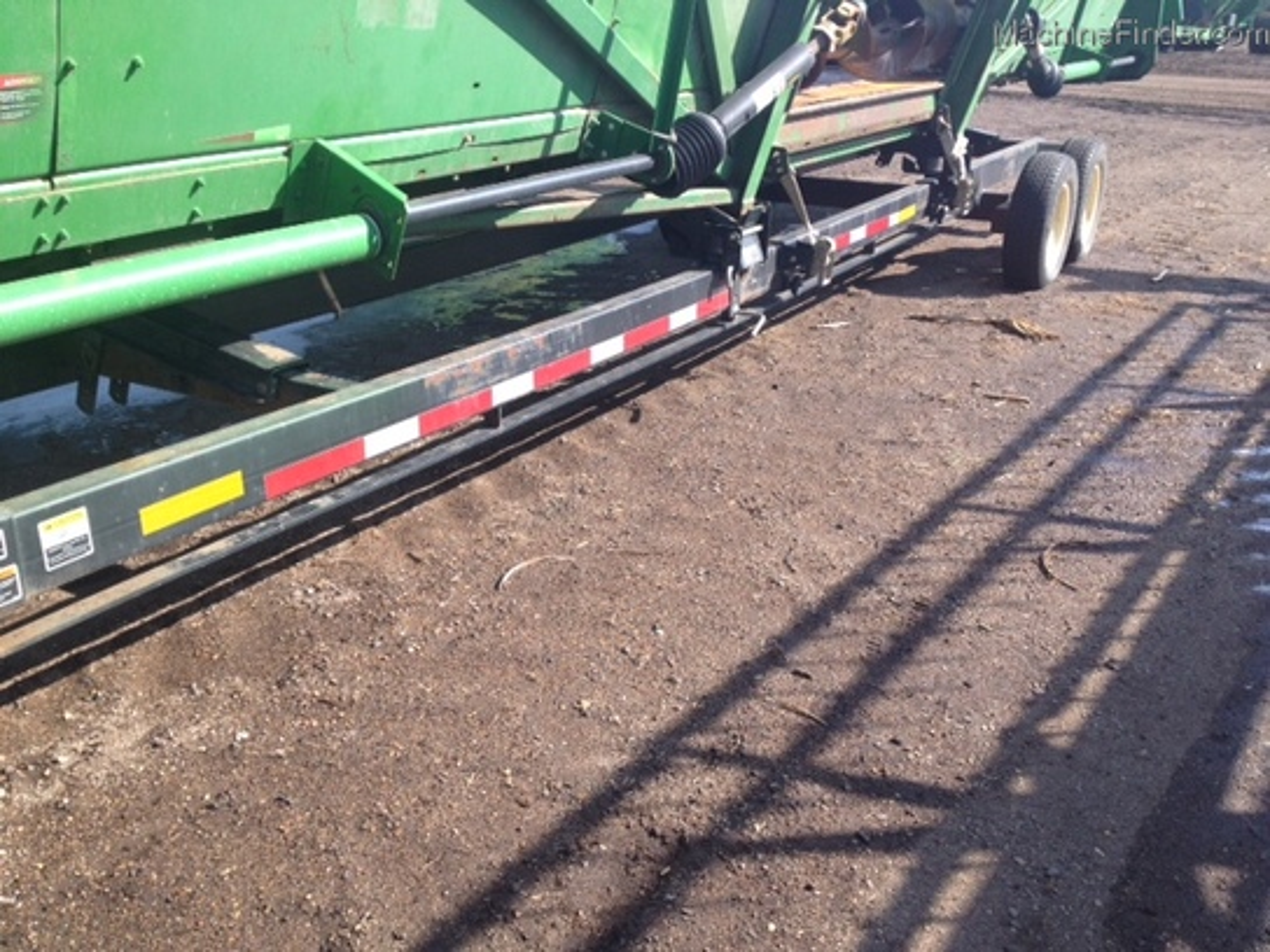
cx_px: 635
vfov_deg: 40.7
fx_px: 1284
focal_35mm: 35
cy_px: 476
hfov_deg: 52.6
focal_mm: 4.28
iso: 50
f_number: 2.4
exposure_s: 1/557
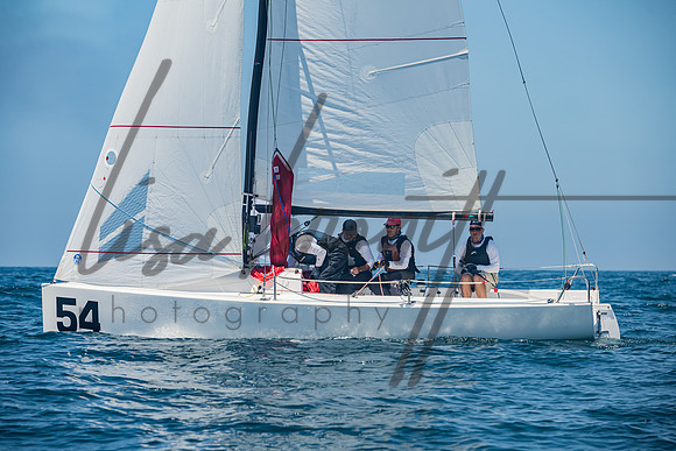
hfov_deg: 11.4
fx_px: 3381
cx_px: 338
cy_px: 226
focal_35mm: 180
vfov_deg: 7.6
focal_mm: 180
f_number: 6.3
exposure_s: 1/1600
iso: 400
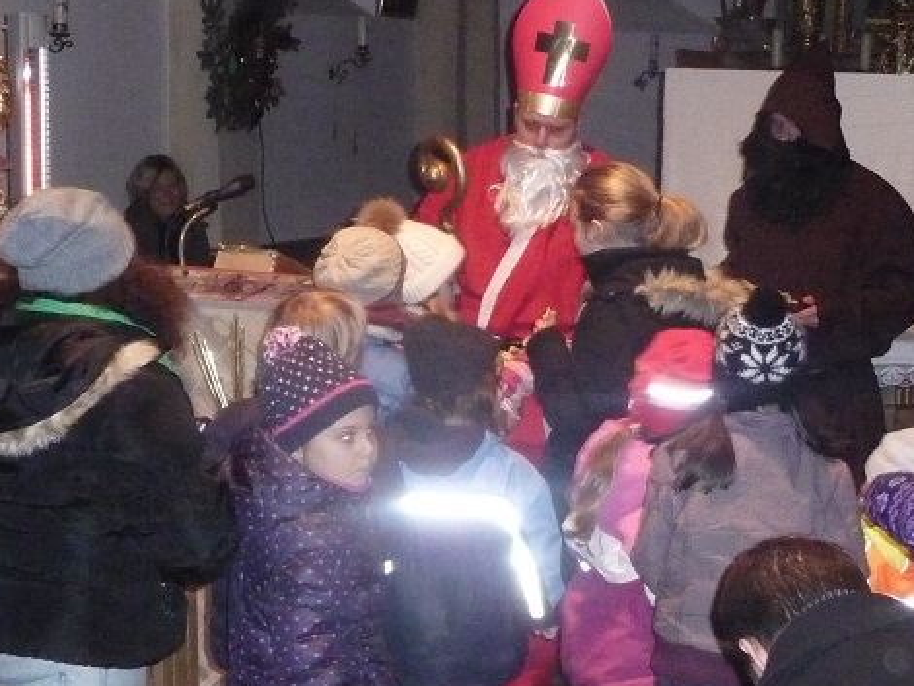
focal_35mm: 74
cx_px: 552
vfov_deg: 19.9
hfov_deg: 26.3
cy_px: 272
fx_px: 1955
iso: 1000
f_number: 3.7
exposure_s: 1/30
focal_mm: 6
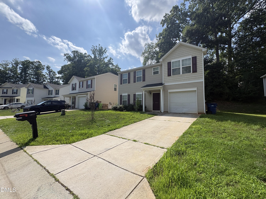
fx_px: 108
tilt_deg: +4.1
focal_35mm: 14
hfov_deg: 102.1
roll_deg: +0.6
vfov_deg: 85.7
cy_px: 100
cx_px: 133
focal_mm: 2.22
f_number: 2.2
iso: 50
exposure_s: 1/2083
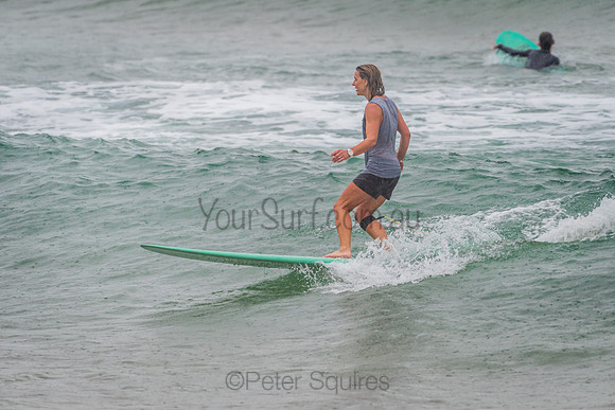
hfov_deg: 3.4
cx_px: 342
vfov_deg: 2.3
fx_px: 10434
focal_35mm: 611
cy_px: 202
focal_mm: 500
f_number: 5.6
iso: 320
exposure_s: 1/320
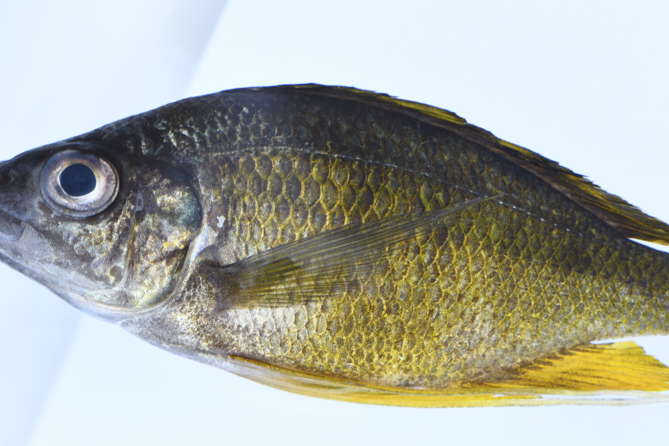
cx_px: 334
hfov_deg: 16.3
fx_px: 2341
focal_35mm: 126
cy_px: 223
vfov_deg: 10.9
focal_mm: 105
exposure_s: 1/100
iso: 640
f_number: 10
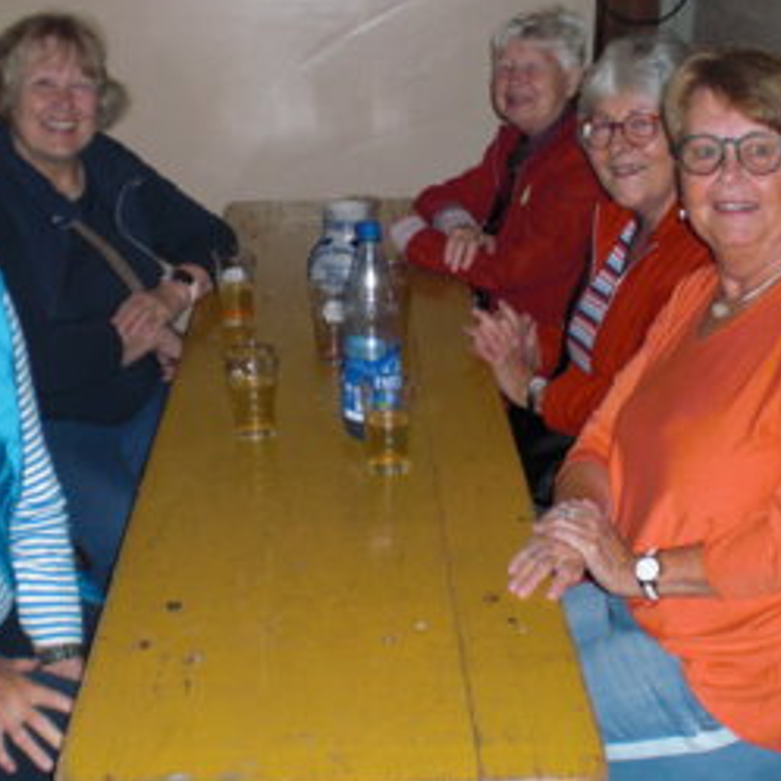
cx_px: 383
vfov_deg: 31.6
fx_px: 1378
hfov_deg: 31.6
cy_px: 380
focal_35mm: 54
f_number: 3.1
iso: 200
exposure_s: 1/60
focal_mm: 6.3
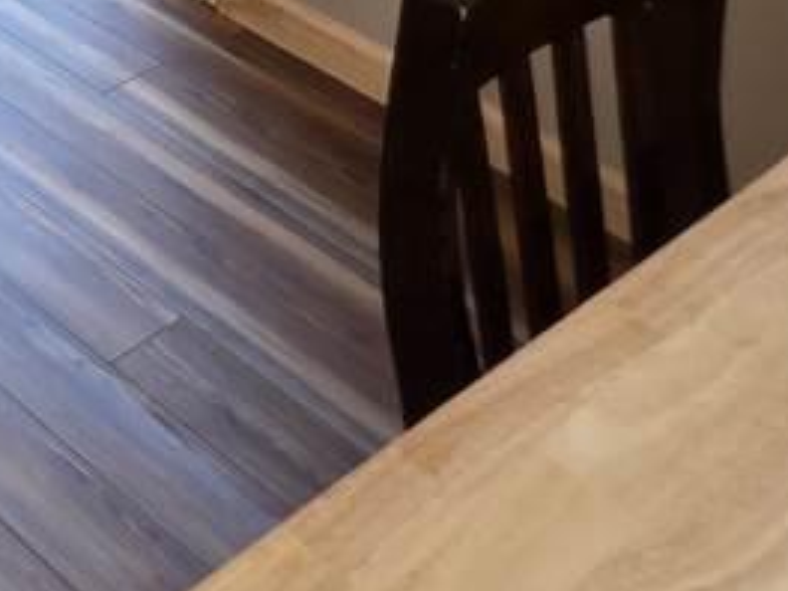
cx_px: -791
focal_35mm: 63
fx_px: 1434
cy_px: -576
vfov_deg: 17.3
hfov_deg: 18.9
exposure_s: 1/120
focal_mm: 2.2
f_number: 1.9
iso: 320
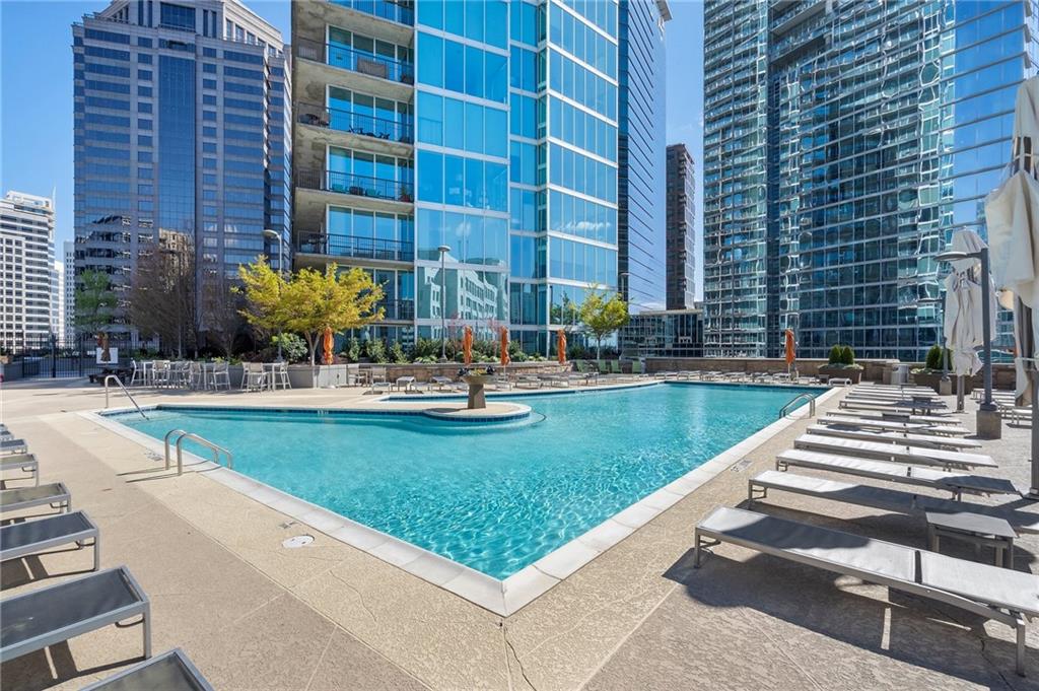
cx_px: 520
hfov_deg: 96.8
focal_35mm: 16
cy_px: 346
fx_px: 461
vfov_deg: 73.7
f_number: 16
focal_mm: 16
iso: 640
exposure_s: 1/200
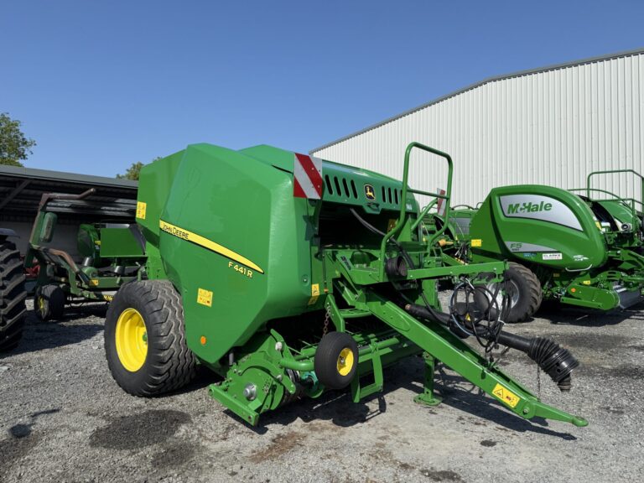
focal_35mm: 24
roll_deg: -0.2
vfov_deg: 56.8
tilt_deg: +2.6
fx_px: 446
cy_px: 242
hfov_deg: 71.6
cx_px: 322
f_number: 1.78
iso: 80
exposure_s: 1/5319
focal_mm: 6.76
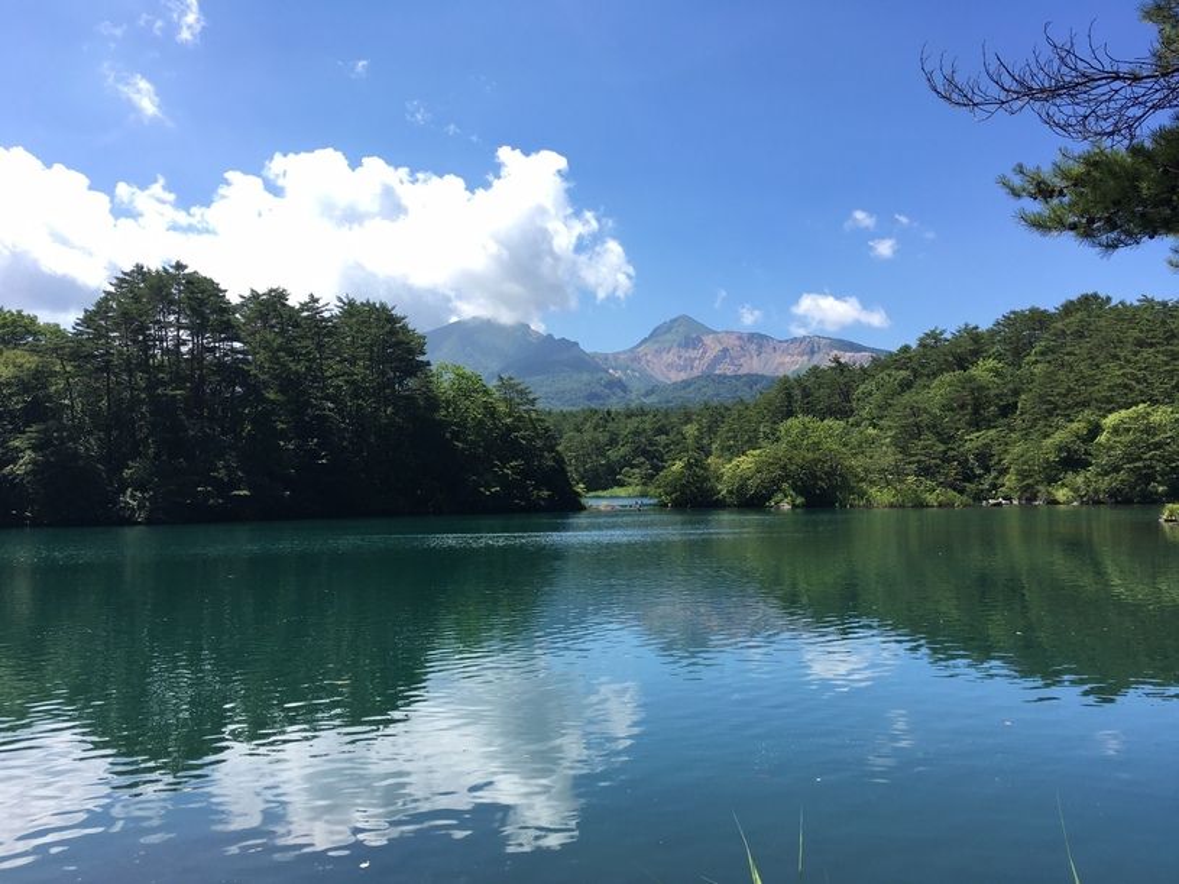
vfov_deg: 48.2
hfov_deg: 61.7
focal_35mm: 29
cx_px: 590
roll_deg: +1.3
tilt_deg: +3.0
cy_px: 442
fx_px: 988
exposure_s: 1/974
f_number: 2.2
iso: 25
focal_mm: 4.15
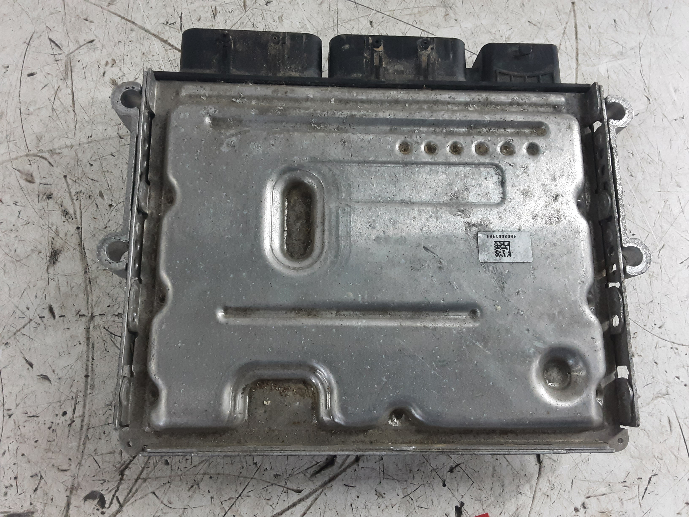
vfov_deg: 51.4
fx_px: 537
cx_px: 344
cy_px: 258
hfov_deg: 65.3
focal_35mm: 27
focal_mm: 2.91
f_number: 1.9
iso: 125
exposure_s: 1/50
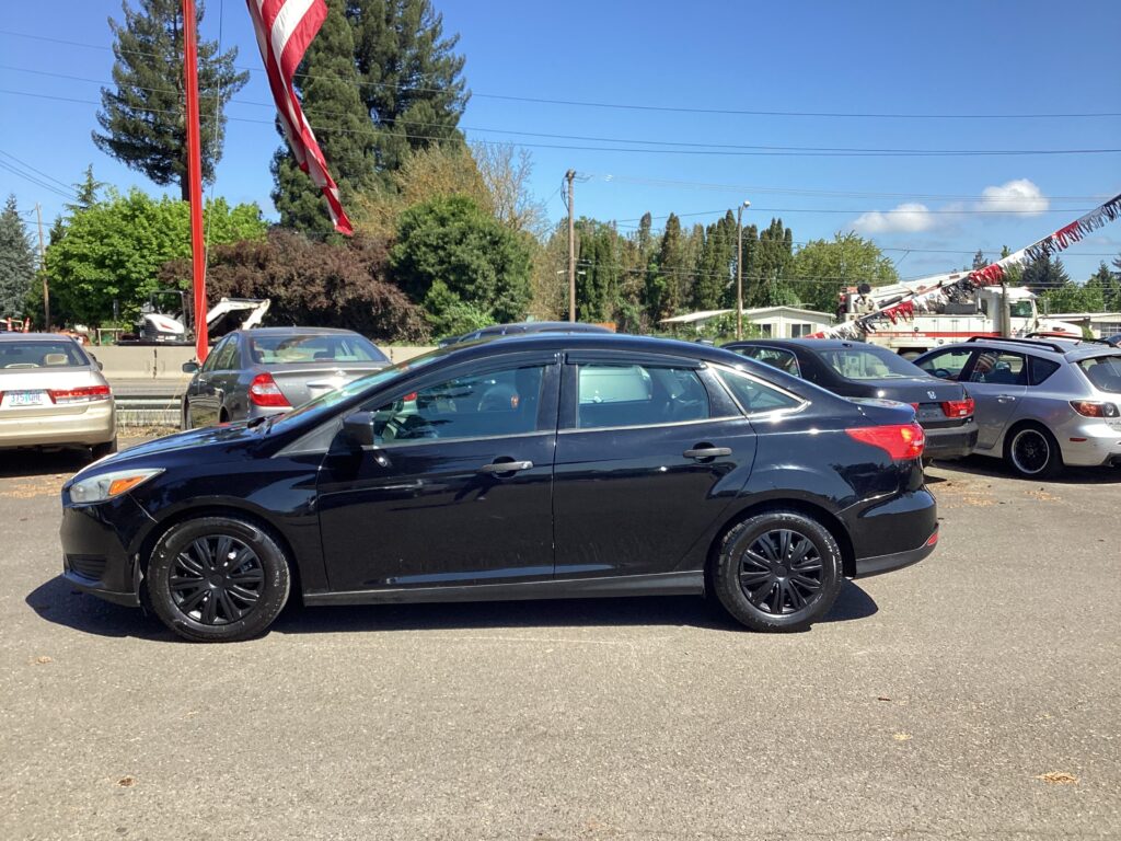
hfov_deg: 58.4
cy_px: 420
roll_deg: -0.1
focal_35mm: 31
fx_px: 1004
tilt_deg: -6.6
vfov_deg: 45.4
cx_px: 560
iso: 25
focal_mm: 3.3
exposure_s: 1/721
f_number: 2.4
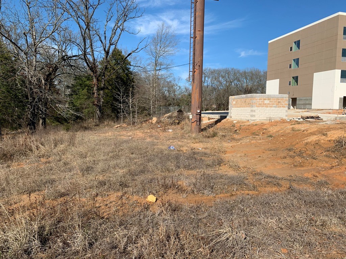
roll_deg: -0.9
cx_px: 173
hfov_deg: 67.3
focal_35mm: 26
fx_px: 260
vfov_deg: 53.1
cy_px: 130
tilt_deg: -3.9
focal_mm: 4.25
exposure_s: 1/2364
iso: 25
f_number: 1.8
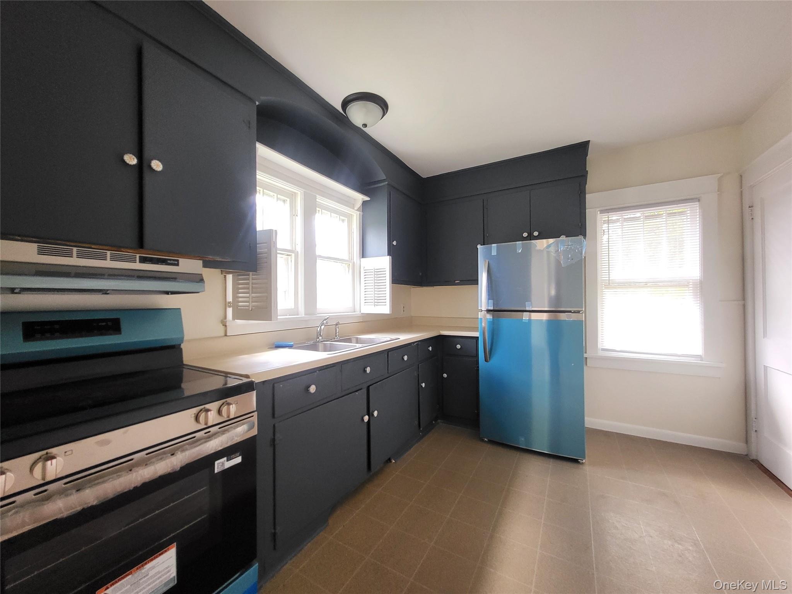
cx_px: 396
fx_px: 297
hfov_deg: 106.2
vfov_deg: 89.9
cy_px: 297
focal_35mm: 13
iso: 160
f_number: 2.2
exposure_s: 1/60
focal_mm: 1.74
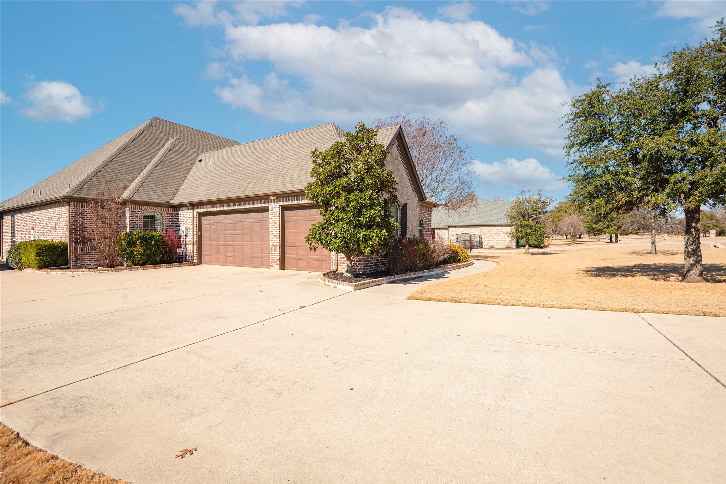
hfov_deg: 96.7
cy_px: 242
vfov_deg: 73.8
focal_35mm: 16
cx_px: 363
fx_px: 323
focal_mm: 16
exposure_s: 1/400
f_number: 7.1
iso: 100
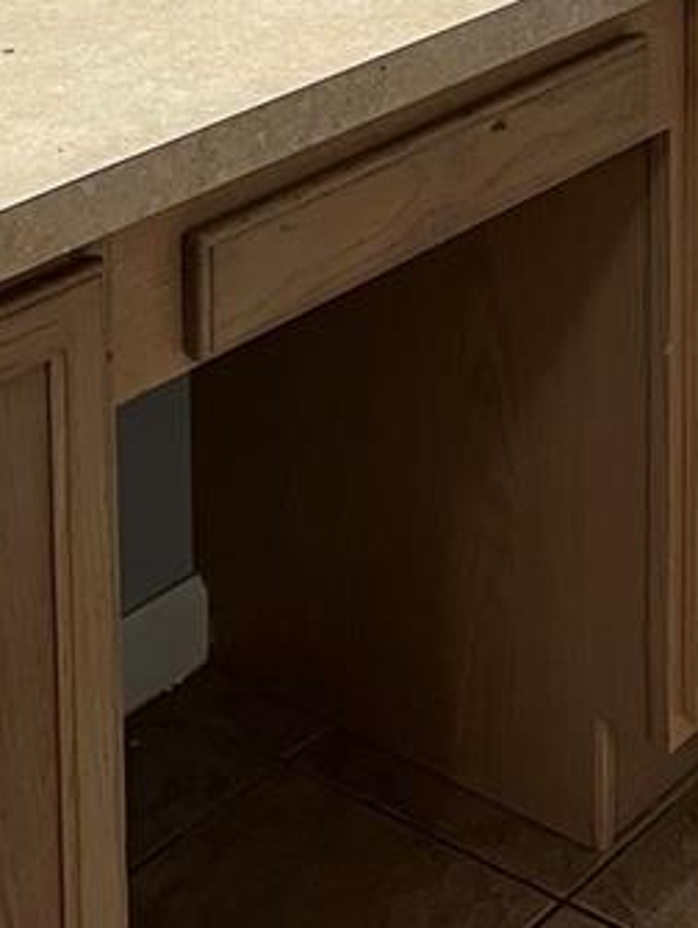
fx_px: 2496
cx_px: 374
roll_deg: -0.8
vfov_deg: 18.7
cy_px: -443
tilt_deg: -7.9
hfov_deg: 15.9
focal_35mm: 93
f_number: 1.6
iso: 160
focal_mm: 5.1
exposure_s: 1/60
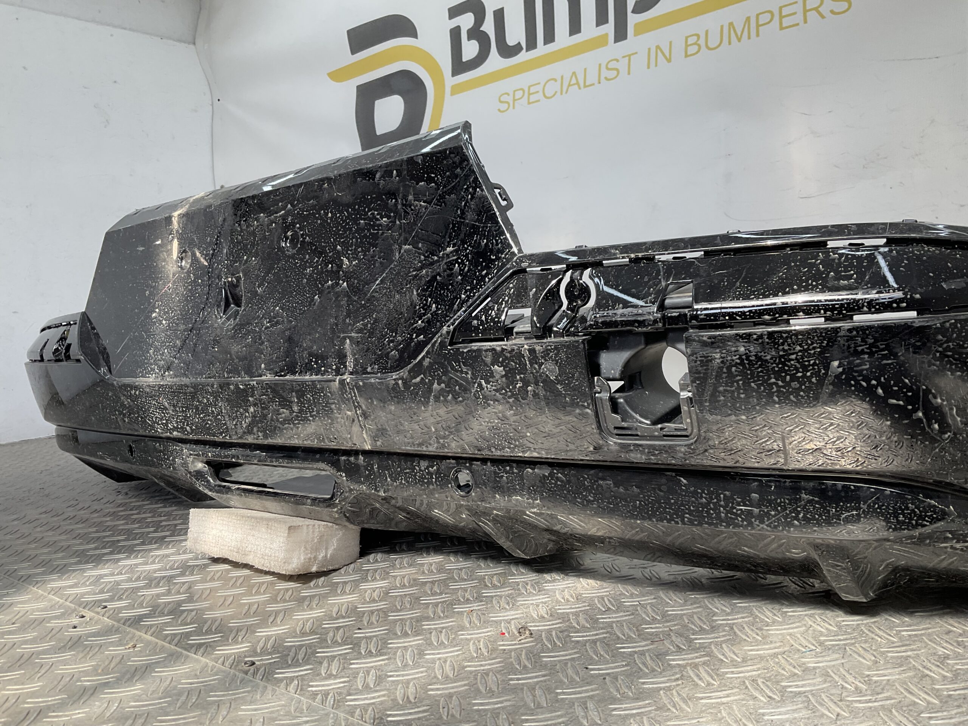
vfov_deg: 48.2
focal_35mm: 29
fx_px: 811
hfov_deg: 61.7
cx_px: 484
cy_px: 363
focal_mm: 3
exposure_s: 1/214
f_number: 1.8
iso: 16
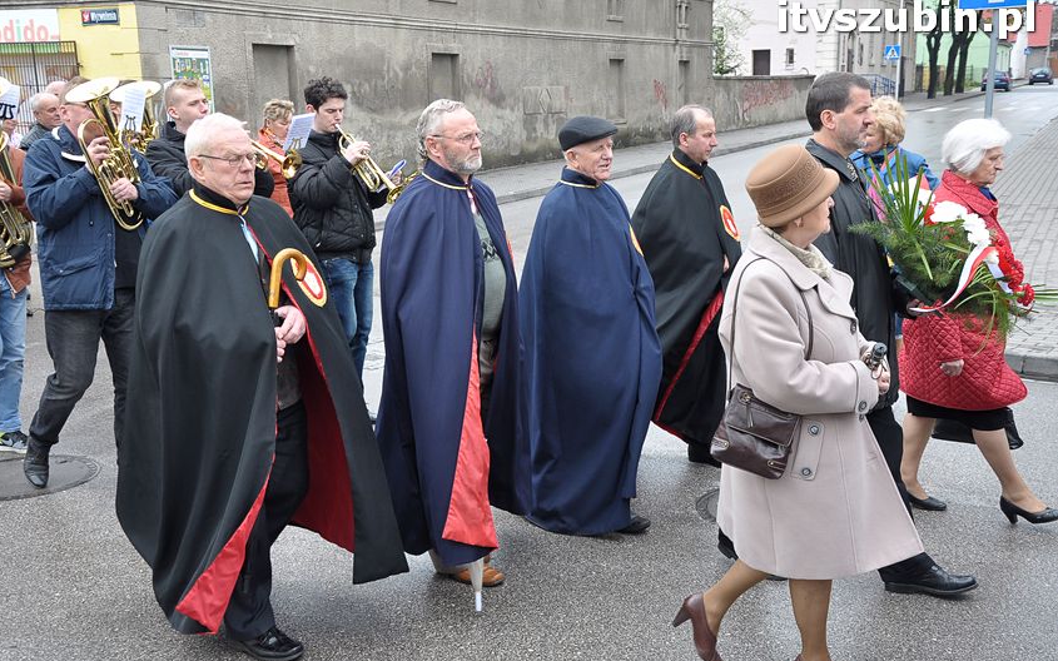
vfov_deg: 29.9
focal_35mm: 43
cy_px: 332
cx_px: 527
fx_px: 1240
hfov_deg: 46.2
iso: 320
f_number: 7.1
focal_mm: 28
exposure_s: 1/200
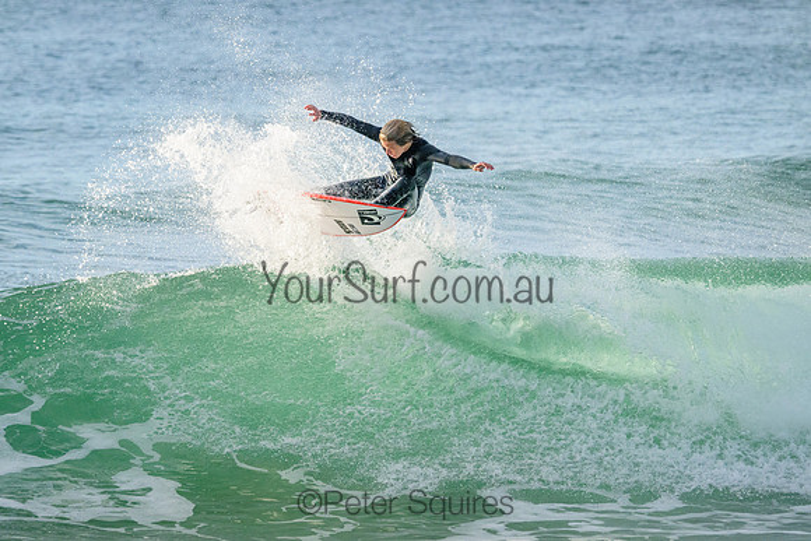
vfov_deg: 2.8
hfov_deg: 4.2
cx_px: 406
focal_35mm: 490
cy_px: 270
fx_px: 11041
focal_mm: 490
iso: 4000
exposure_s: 1/1250
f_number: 11
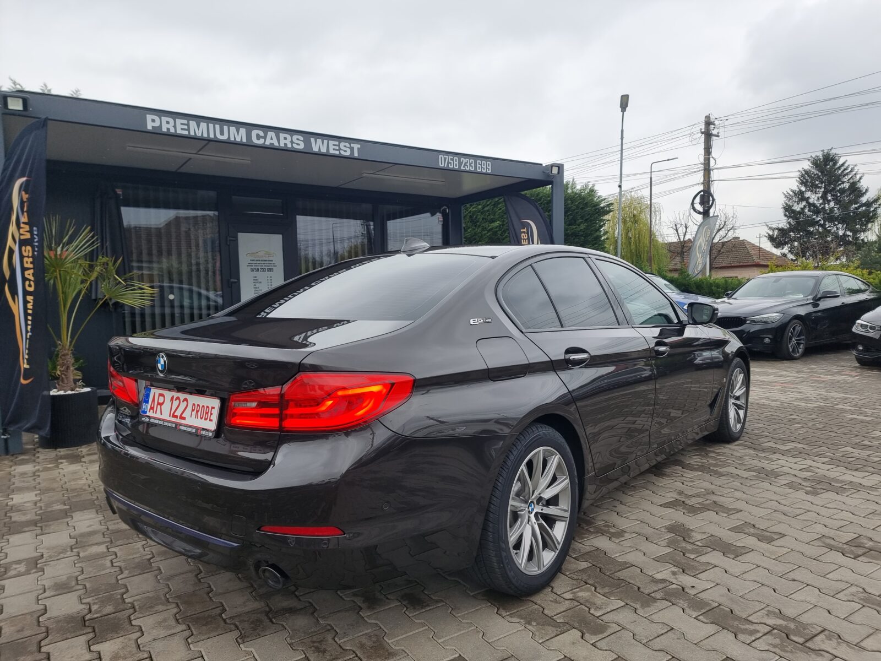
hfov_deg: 71.6
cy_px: 330
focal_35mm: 24
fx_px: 611
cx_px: 440
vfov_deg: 56.8
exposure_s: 1/100
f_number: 1.8
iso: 50
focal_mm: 6.7
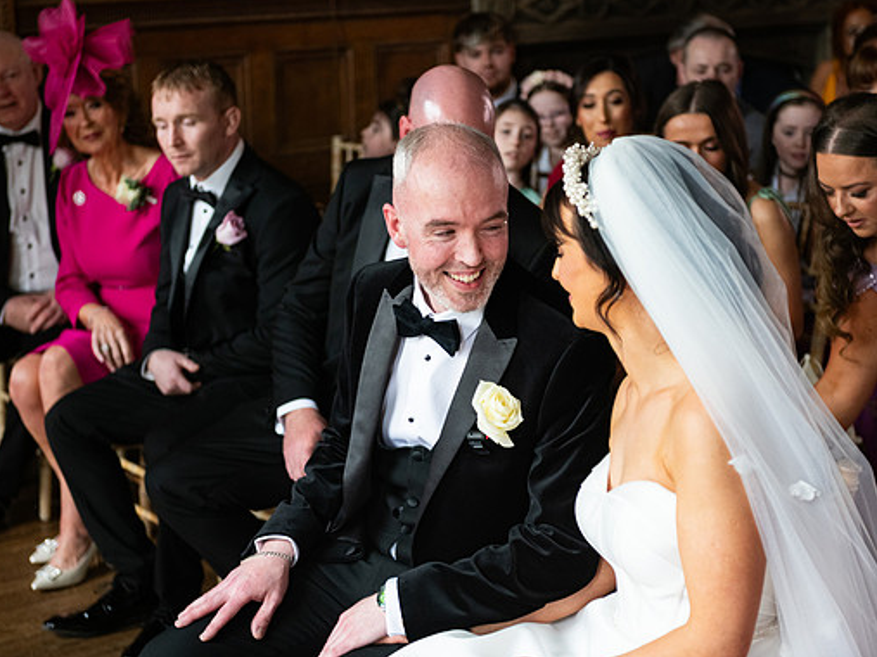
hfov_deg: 25.3
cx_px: 451
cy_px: 329
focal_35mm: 77
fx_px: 1950
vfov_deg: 19.1
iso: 800
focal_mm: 70
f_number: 3.5
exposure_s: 1/160
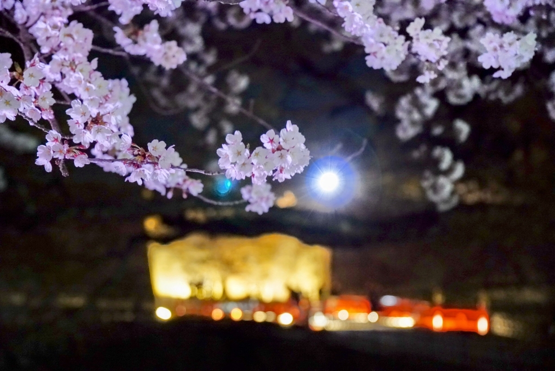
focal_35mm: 64
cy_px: 186
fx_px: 995
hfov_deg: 31.2
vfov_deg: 21.1
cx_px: 278
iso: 12800
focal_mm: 43
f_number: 2.8
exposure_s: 1/40
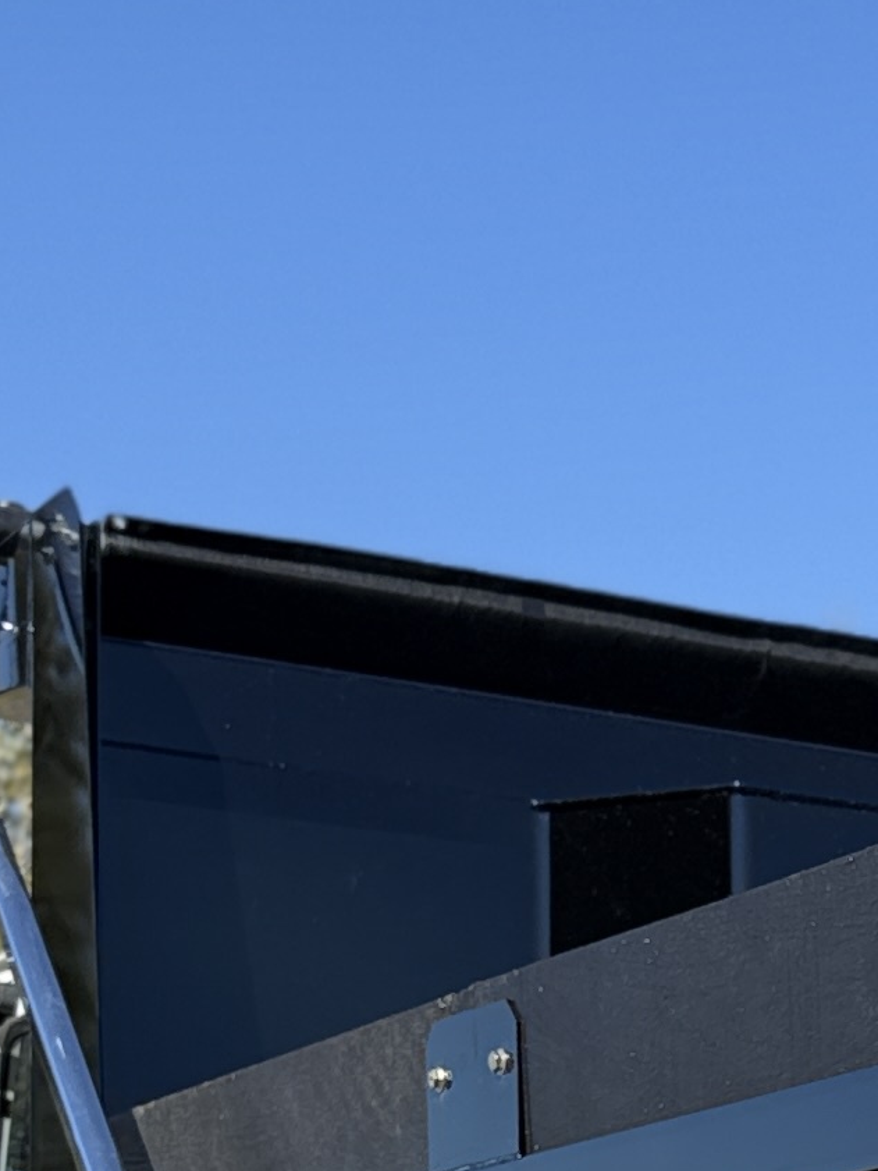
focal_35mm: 115
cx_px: 1512
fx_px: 3888
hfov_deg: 12.0
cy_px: 1587
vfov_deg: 16.1
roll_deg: -1.8
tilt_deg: +0.0
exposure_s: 1/2611
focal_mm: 6.76
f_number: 1.78
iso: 80
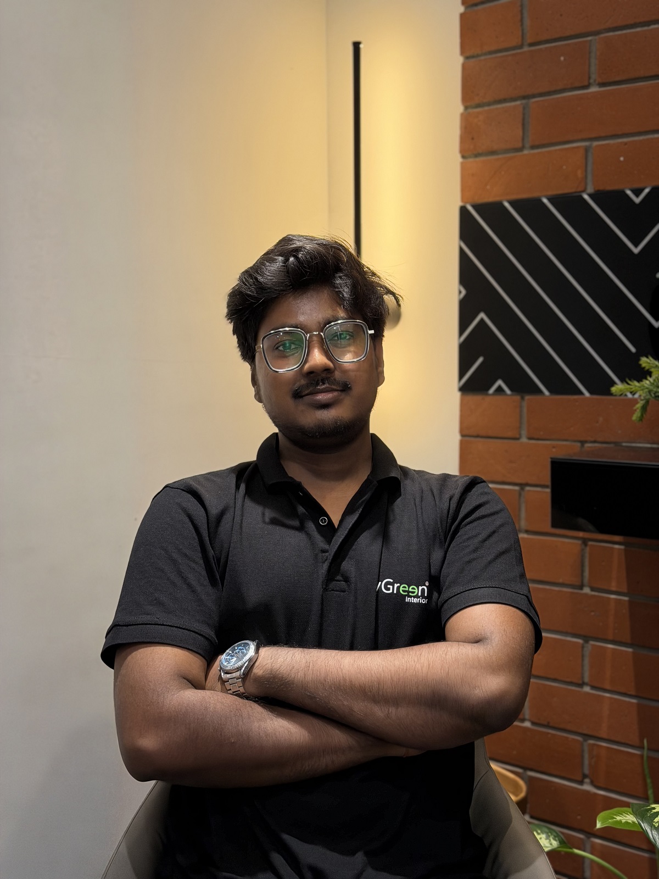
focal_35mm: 48
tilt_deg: -4.6
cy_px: 440
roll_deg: +0.5
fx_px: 1218
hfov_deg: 30.3
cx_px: 330
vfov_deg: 39.7
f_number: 1.78
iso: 64
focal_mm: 6.76
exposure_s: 1/100
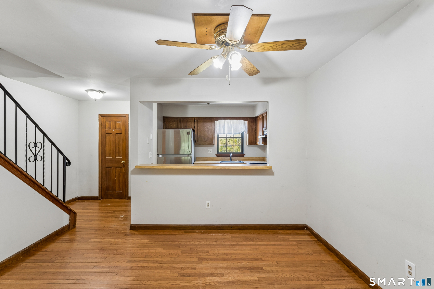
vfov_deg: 72.4
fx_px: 198
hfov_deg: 95.3
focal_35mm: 16
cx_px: 217
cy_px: 144
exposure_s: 1/2.5
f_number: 13
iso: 400
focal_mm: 16.4
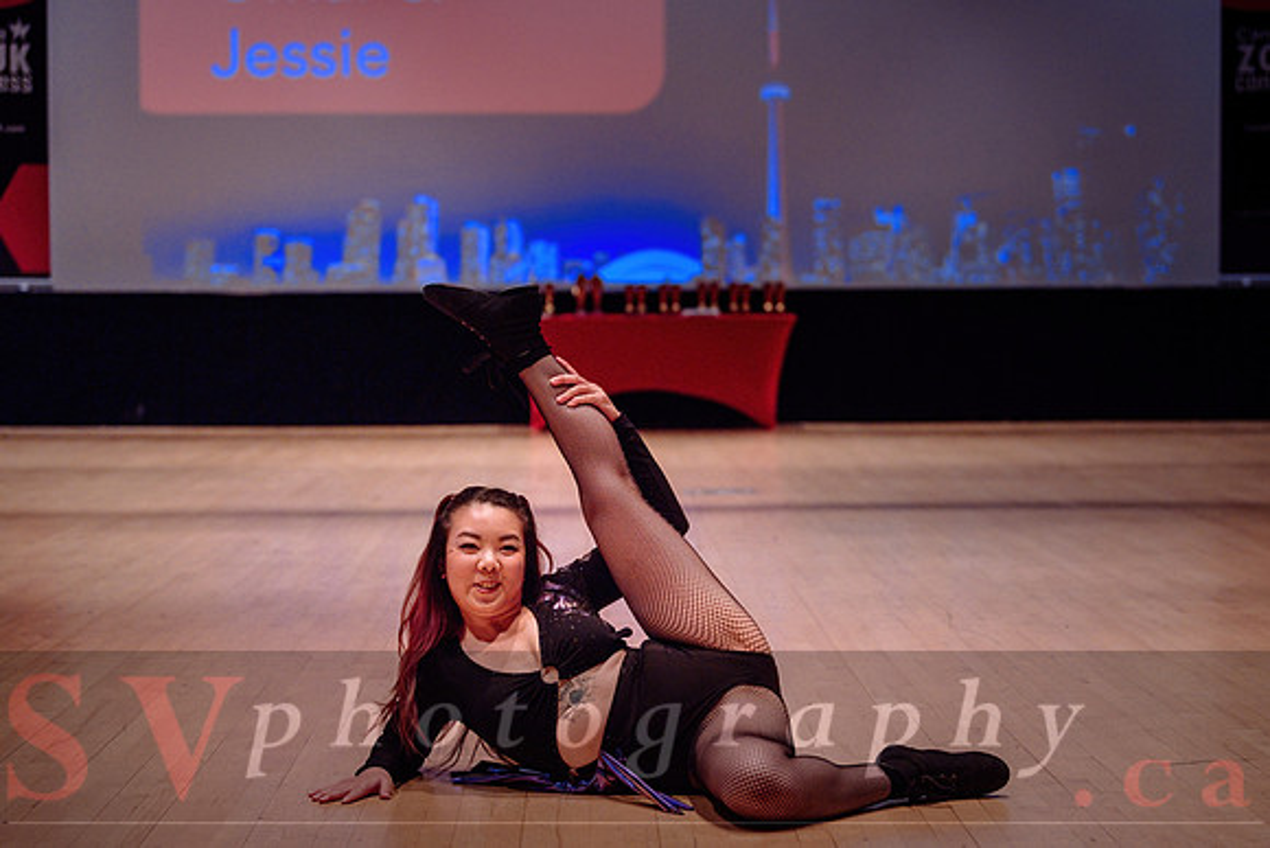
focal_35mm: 79
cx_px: 712
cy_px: 466
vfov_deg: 17.2
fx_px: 2801
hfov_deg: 25.5
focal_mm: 70
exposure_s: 1/160
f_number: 2.8
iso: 1600
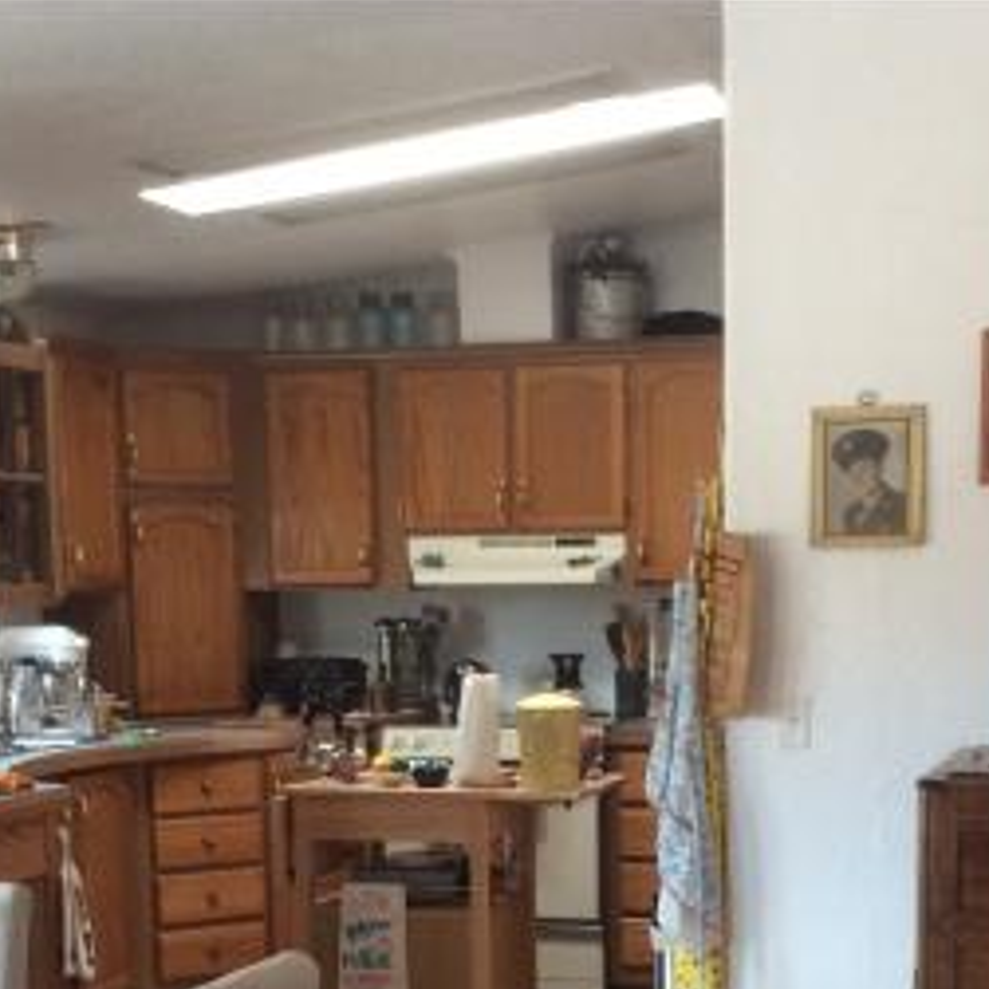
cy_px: 938
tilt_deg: -7.3
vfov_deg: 23.2
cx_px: 579
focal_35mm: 72
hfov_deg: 24.0
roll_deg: +2.6
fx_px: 2327
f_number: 2.4
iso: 80
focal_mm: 3.3
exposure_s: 1/24
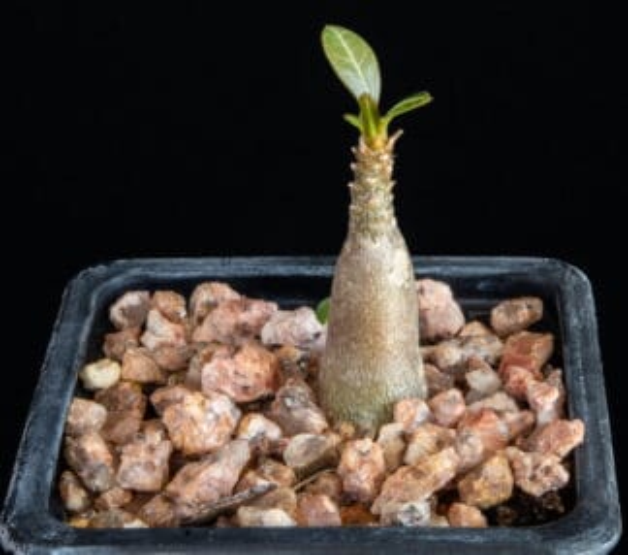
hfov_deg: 15.4
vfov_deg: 13.6
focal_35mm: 120
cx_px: 394
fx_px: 2320
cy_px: 165
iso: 100
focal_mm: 60
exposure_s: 5
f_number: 36
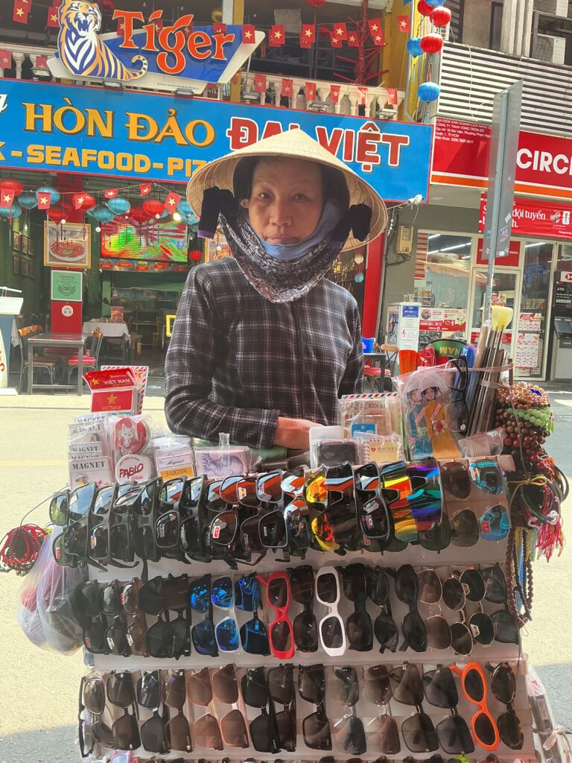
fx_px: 639
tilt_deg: -5.3
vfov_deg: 61.7
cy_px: 382
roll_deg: -1.9
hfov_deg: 48.2
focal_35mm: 29
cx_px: 286
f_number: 1.8
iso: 50
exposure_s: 1/100
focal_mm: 3
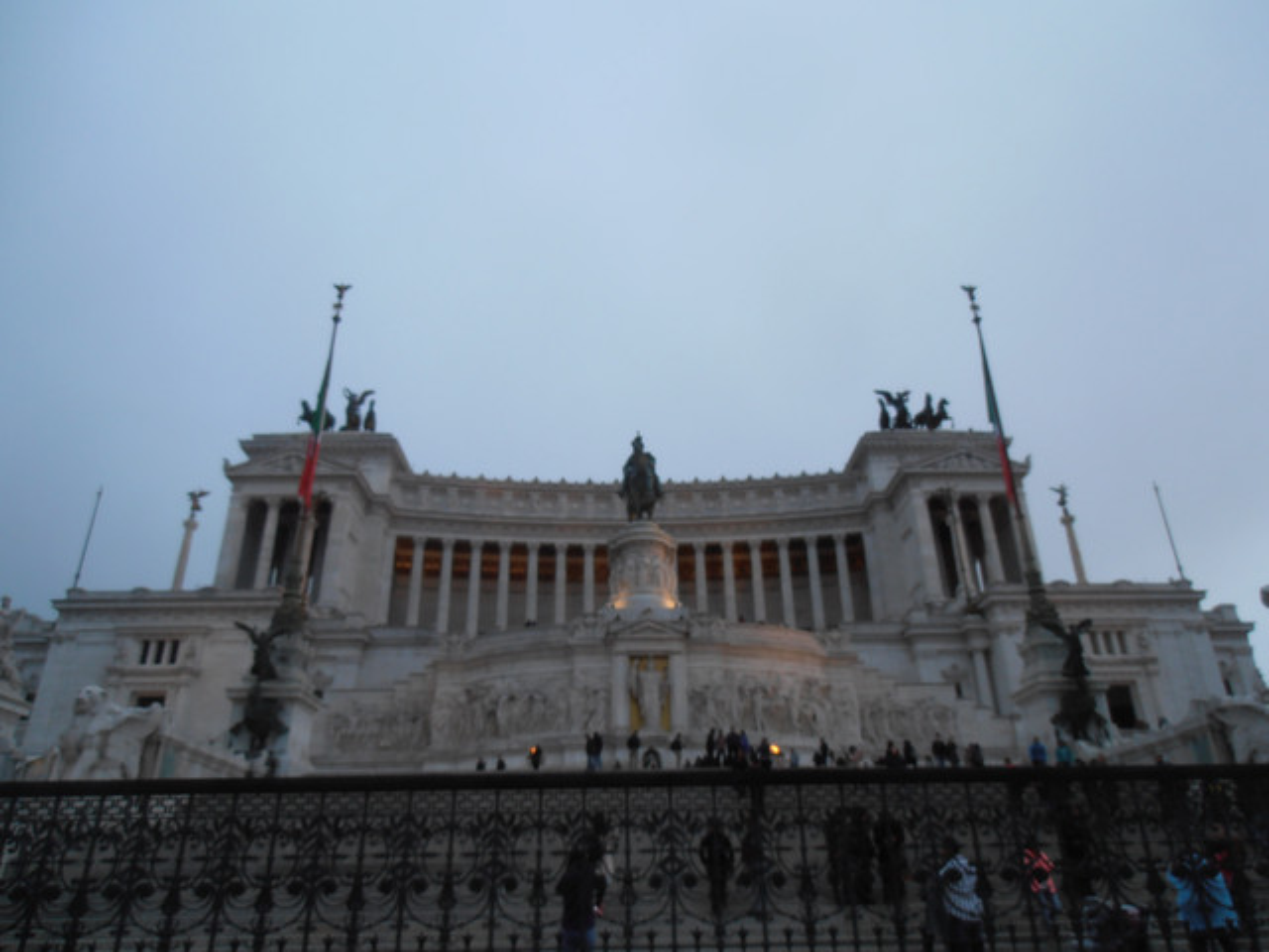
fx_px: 880
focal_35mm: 24
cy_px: 476
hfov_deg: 71.6
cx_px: 634
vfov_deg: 56.8
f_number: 3
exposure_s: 1/50
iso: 80
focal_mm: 4.2
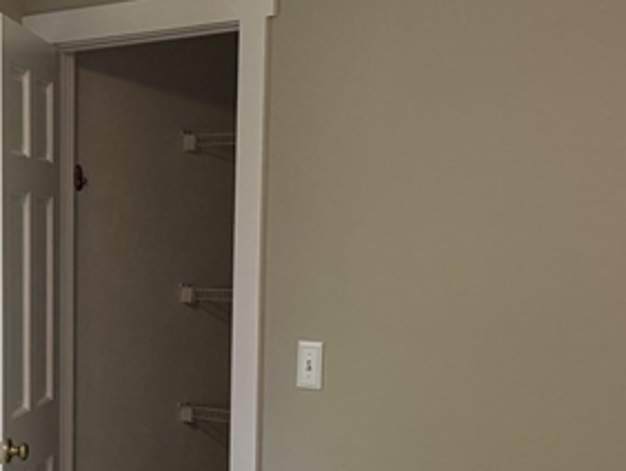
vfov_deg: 16.7
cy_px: 440
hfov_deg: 22.0
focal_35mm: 87
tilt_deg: -6.8
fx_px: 1575
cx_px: 84
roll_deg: +0.0
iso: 160
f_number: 1.78
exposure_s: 1/120
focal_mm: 6.76
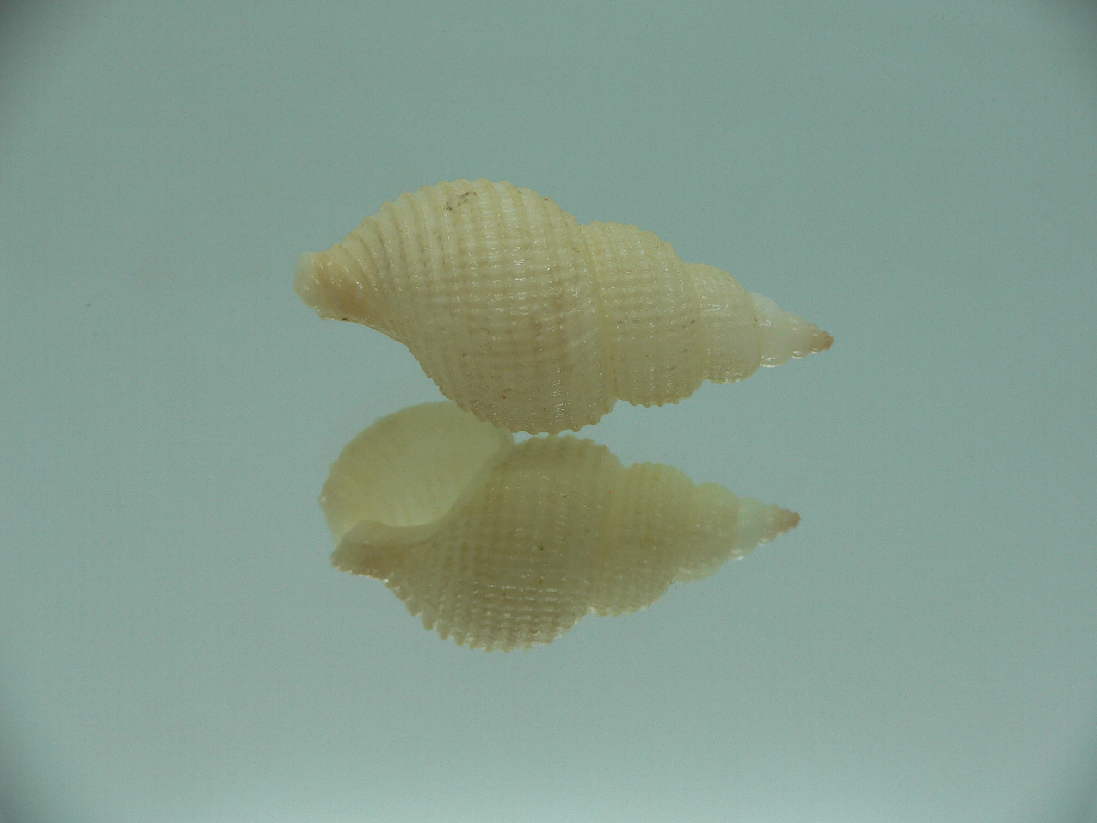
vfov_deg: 40.7
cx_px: 548
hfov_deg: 52.6
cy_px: 412
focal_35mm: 35
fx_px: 1109
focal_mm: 4.6
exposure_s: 1/60
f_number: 2.8
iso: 80
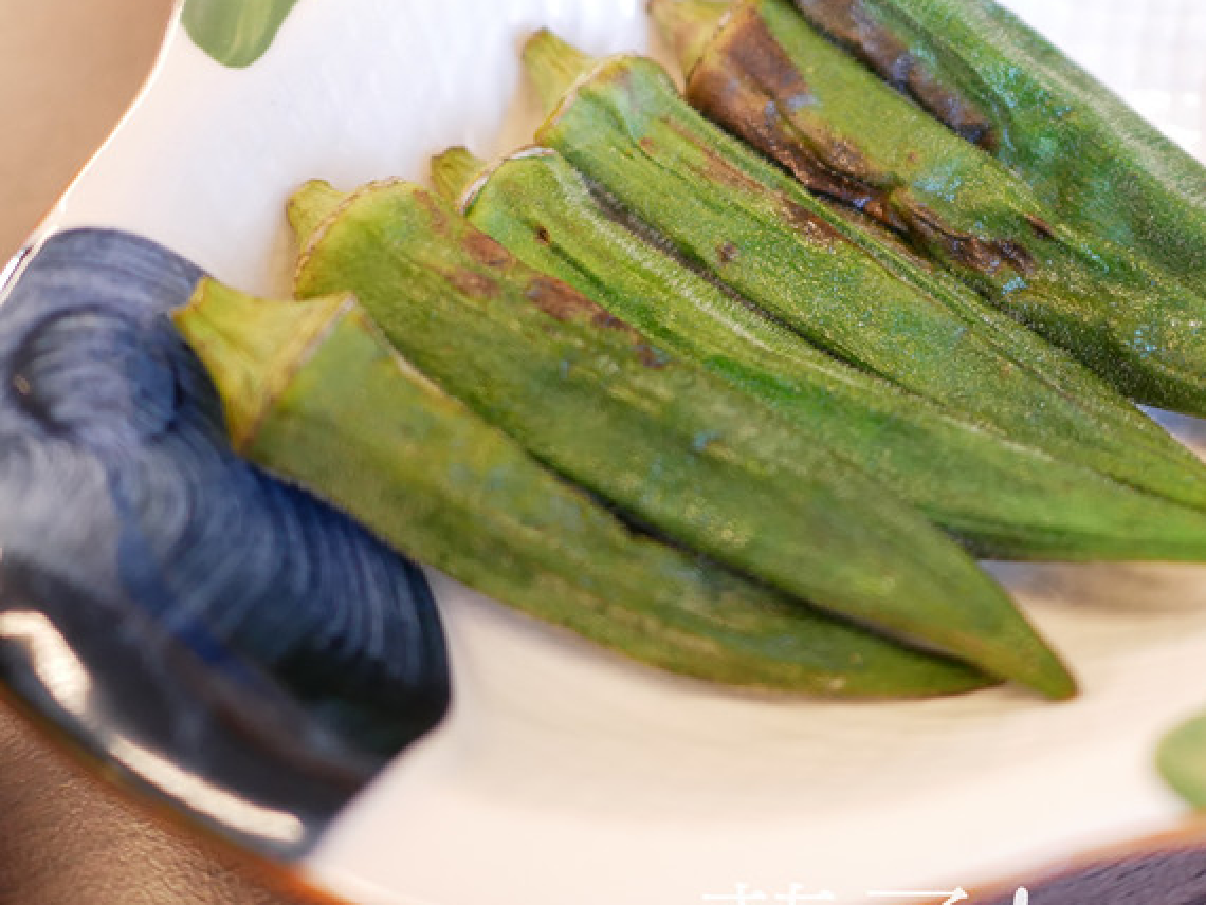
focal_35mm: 50
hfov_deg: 37.9
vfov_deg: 29.0
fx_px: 1743
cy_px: 320
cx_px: 751
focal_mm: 15
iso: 640
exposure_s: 1/60
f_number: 1.7
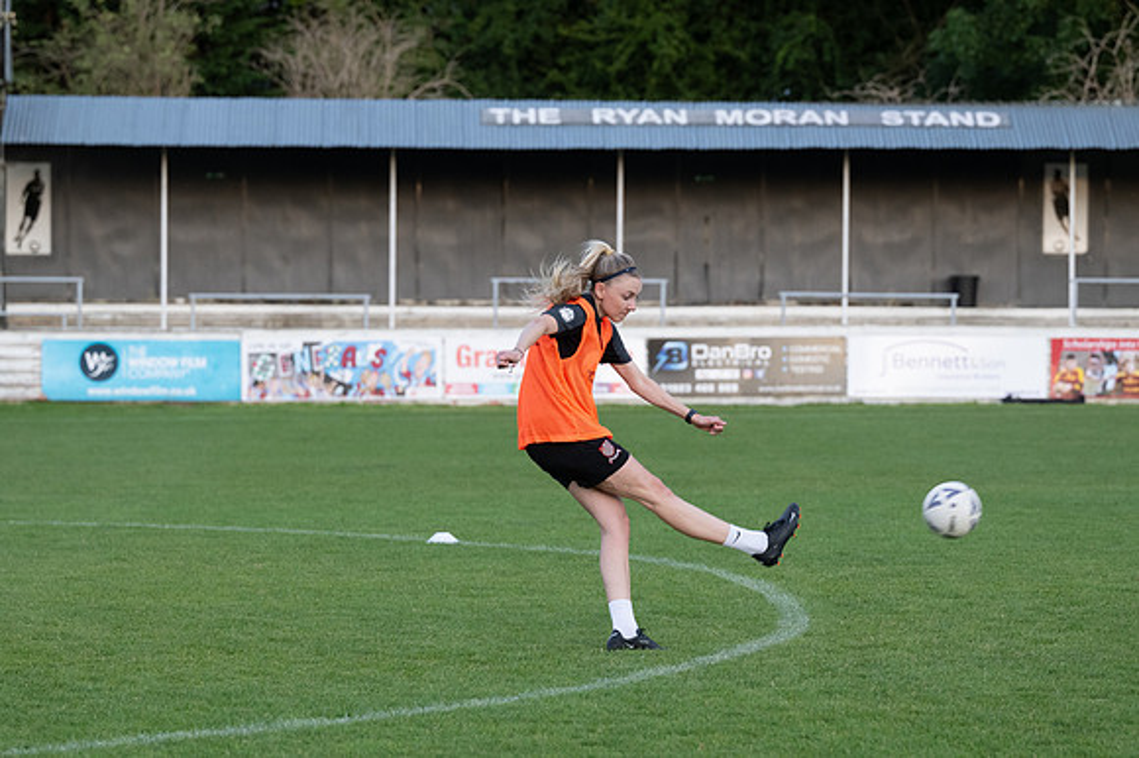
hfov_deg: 14.6
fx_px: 4458
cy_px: 379
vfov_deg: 9.7
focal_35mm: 141
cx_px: 570
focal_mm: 94
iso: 1000
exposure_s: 1/640
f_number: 3.2
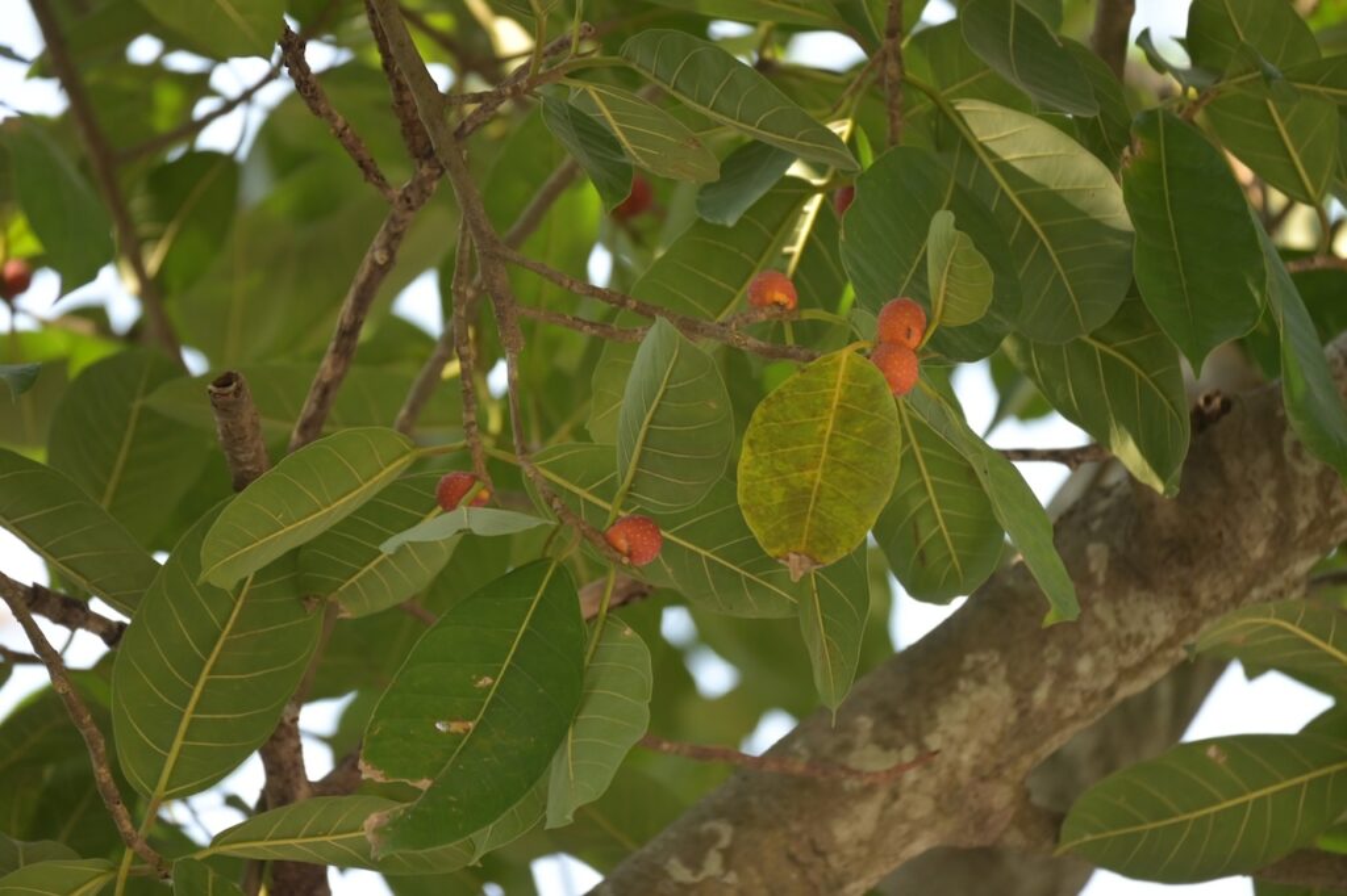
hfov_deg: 5.5
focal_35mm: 375
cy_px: 448
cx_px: 674
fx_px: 14026
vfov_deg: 3.7
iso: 400
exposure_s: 1/160
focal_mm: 250
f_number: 6.3
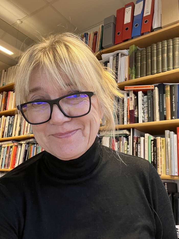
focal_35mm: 30
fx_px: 207
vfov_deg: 60.0
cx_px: 90
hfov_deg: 46.8
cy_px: 120
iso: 320
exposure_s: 1/41
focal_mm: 2.71
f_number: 2.2
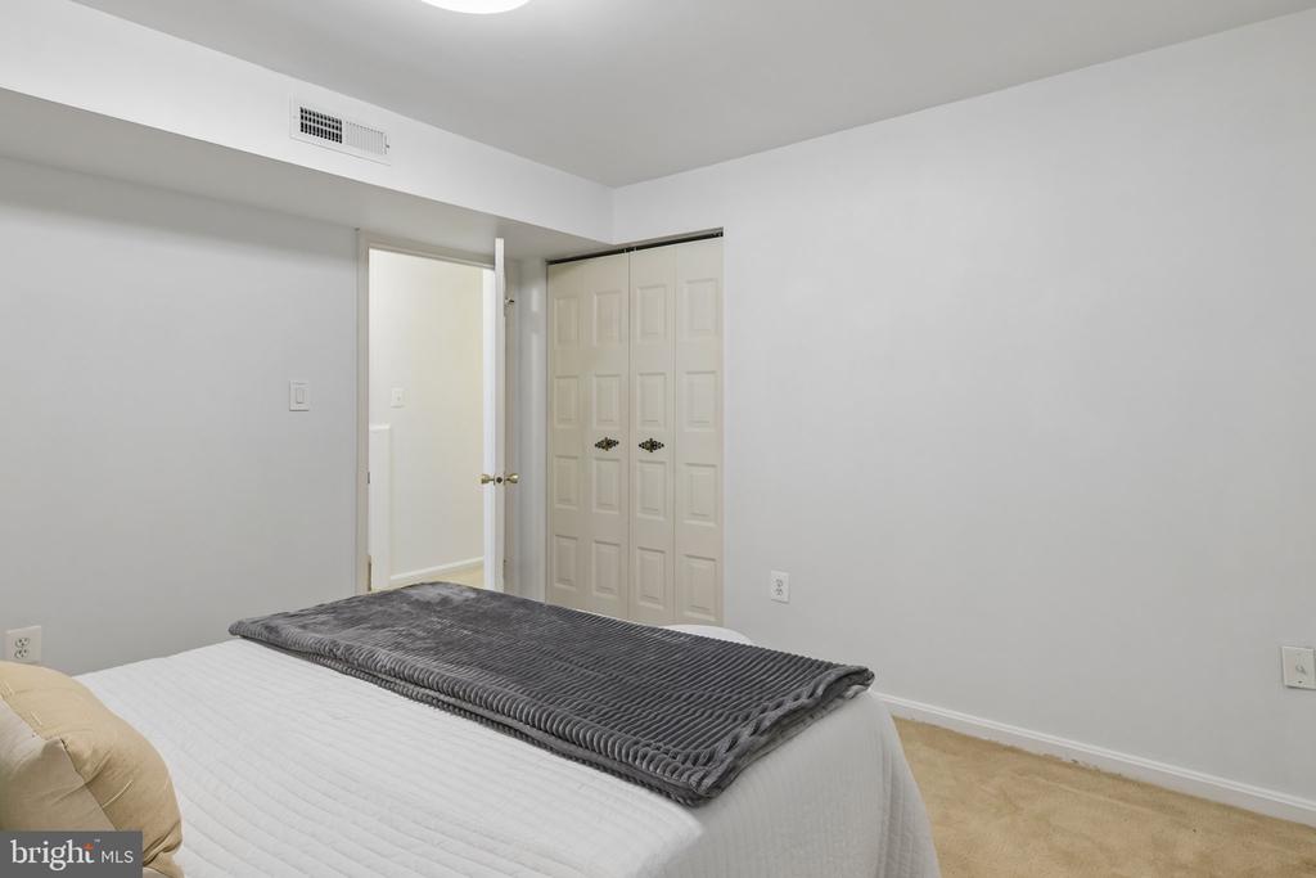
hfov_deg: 104.2
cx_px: 658
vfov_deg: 81.2
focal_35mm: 14
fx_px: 512
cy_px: 439
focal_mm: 14
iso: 100
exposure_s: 1/2.5
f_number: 8
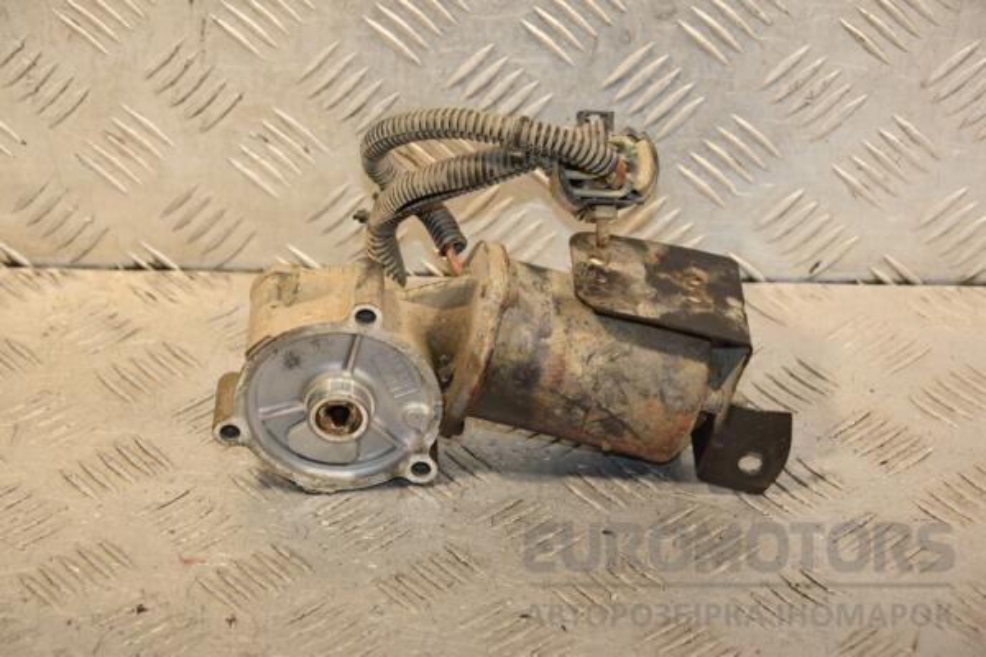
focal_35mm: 99
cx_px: 493
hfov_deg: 20.6
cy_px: 328
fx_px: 2711
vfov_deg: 13.8
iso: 800
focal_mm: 66
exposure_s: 1/200
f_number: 5.6
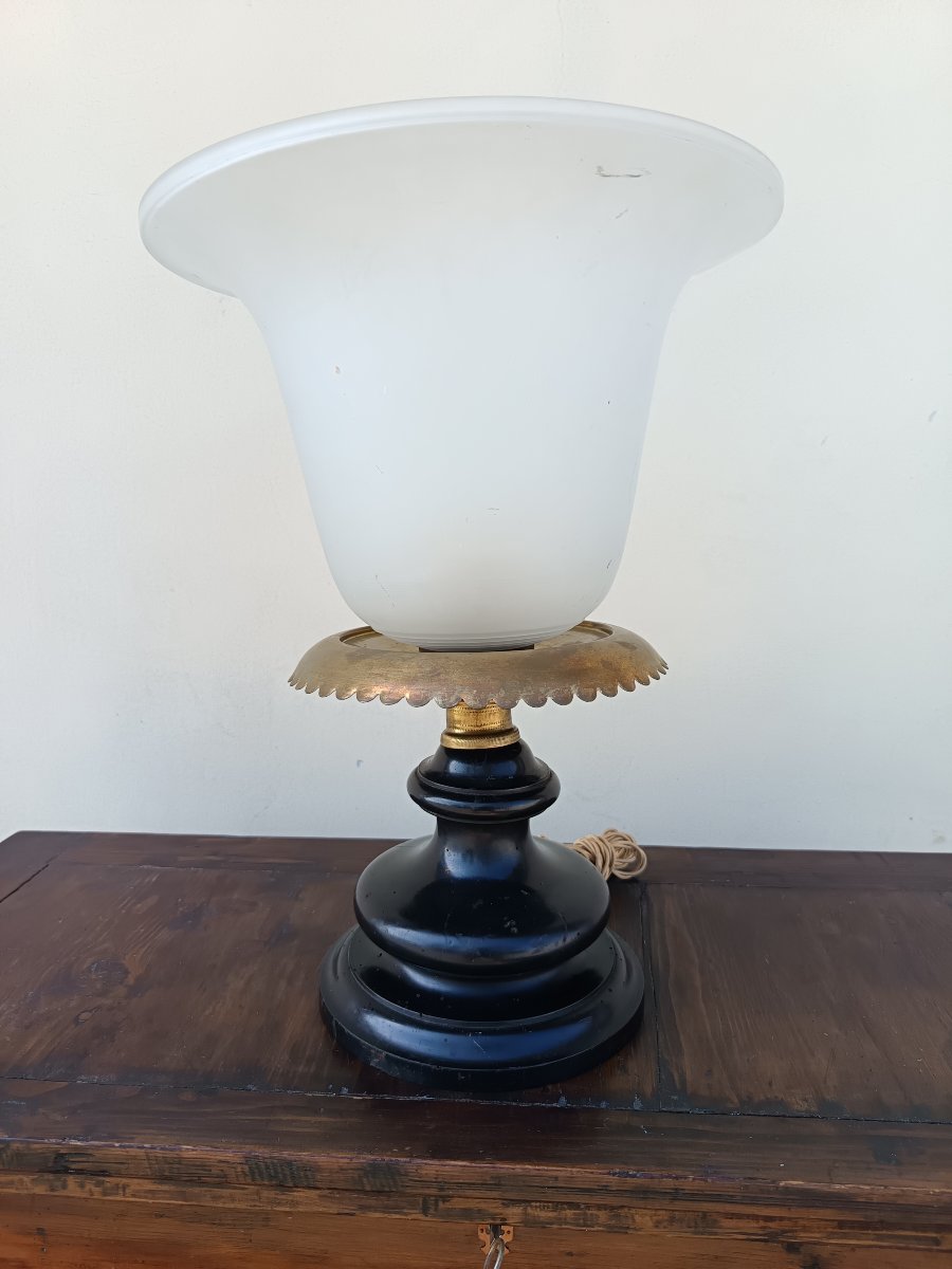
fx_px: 880
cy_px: 634
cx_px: 476
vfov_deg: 71.6
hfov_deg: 56.8
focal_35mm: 24
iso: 100
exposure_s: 1/118
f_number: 1.75
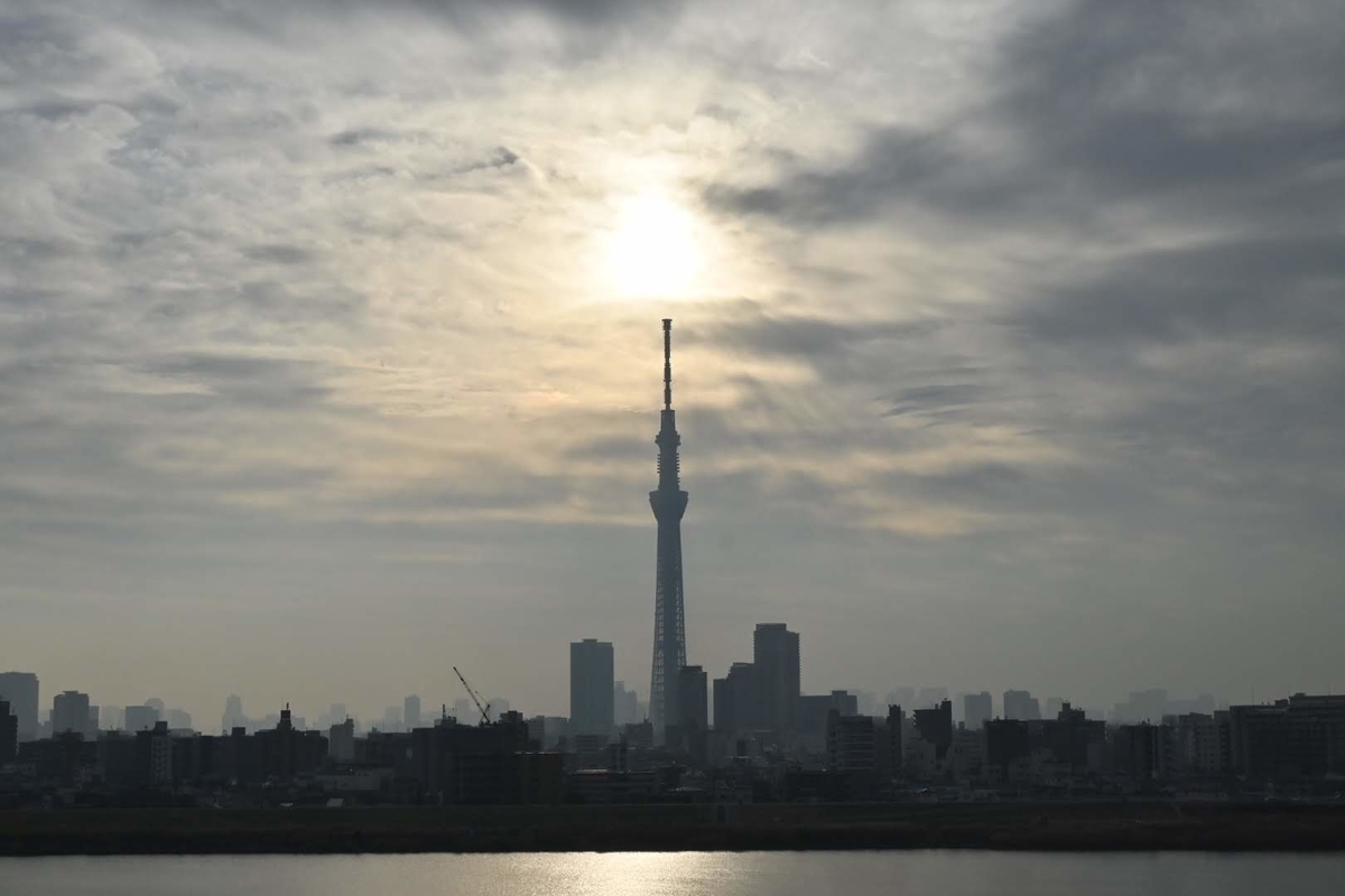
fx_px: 2073
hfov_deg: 35.9
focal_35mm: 56
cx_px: 672
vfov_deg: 24.4
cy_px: 448
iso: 320
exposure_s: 1/1600
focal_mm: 37
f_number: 10
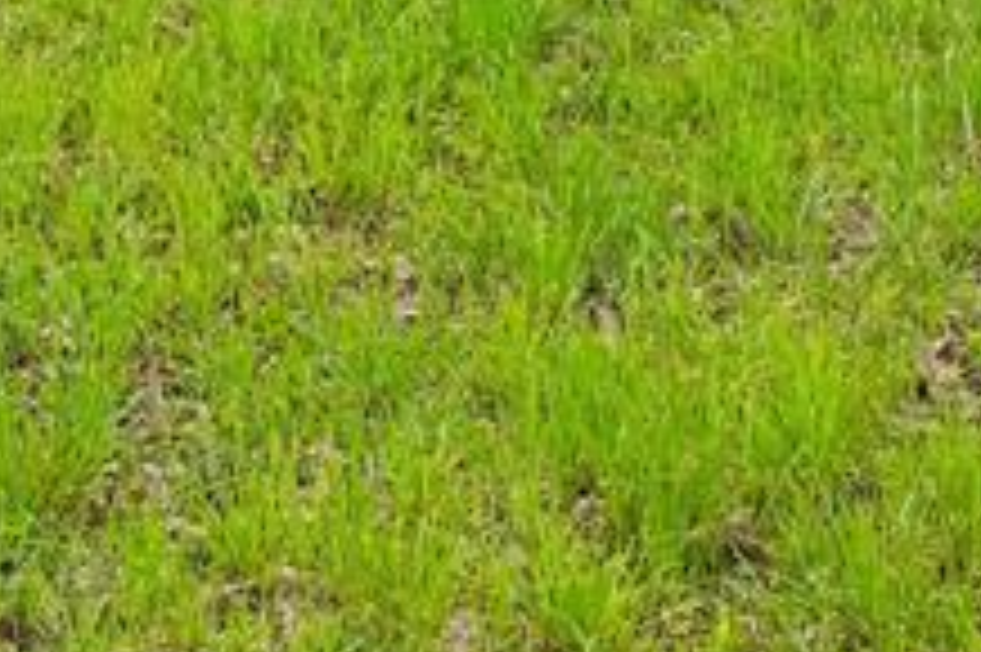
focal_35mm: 155
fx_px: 4220
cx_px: 180
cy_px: -490
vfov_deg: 8.5
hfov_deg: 13.2
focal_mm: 33
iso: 400
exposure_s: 1/100
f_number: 8
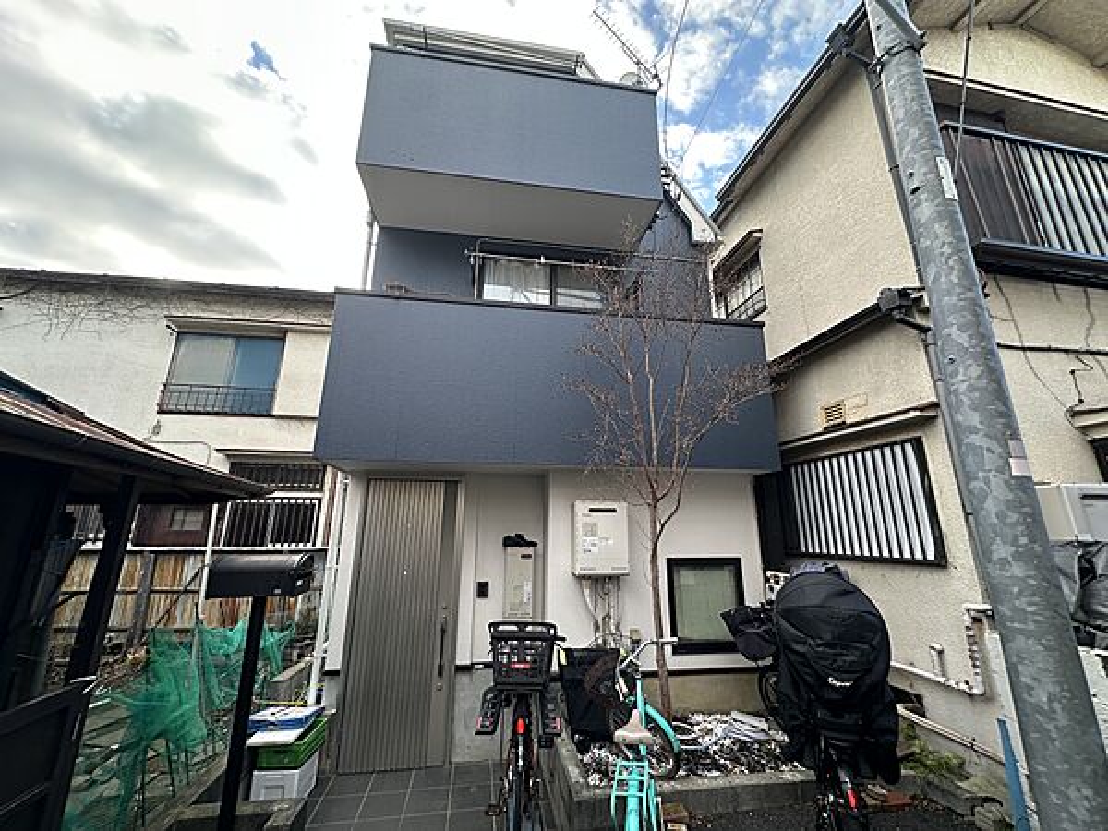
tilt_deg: +14.7
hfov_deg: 102.1
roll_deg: +0.3
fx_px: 448
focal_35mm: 14
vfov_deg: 85.7
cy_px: 416
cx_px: 554
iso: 32
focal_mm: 2.22
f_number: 2.2
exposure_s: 1/127
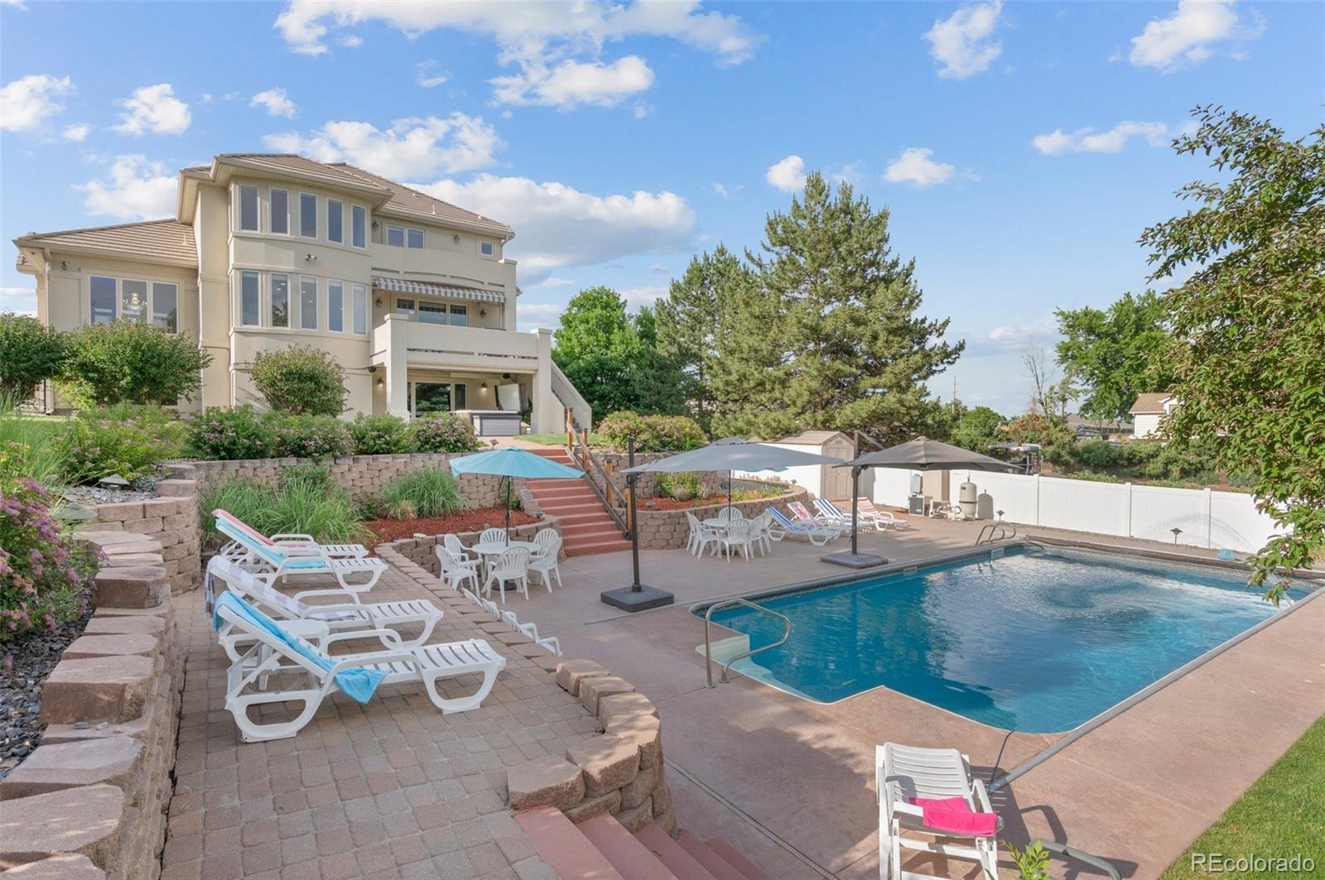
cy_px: 440
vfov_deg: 70.3
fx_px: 625
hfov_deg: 93.3
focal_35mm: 17
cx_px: 662
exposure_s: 1/60
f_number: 9
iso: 400
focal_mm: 17
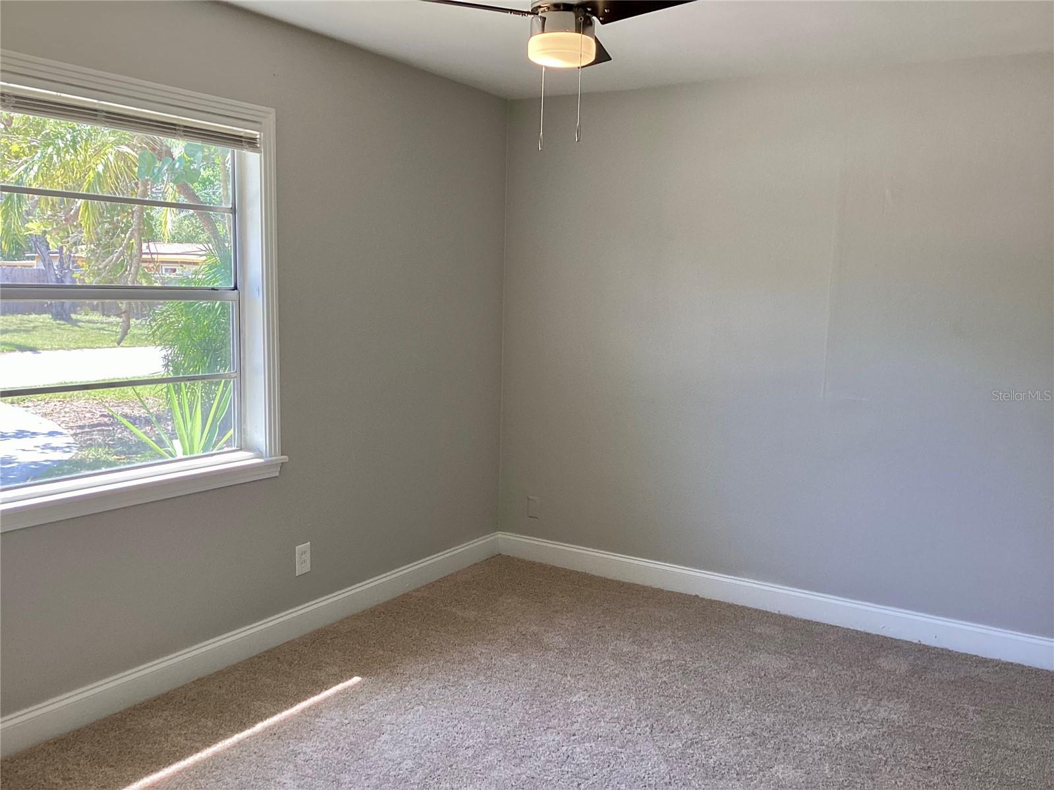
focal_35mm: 31
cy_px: 395
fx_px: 944
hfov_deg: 58.4
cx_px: 527
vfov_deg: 45.4
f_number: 2.4
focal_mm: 3.3
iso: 64
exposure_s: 1/120
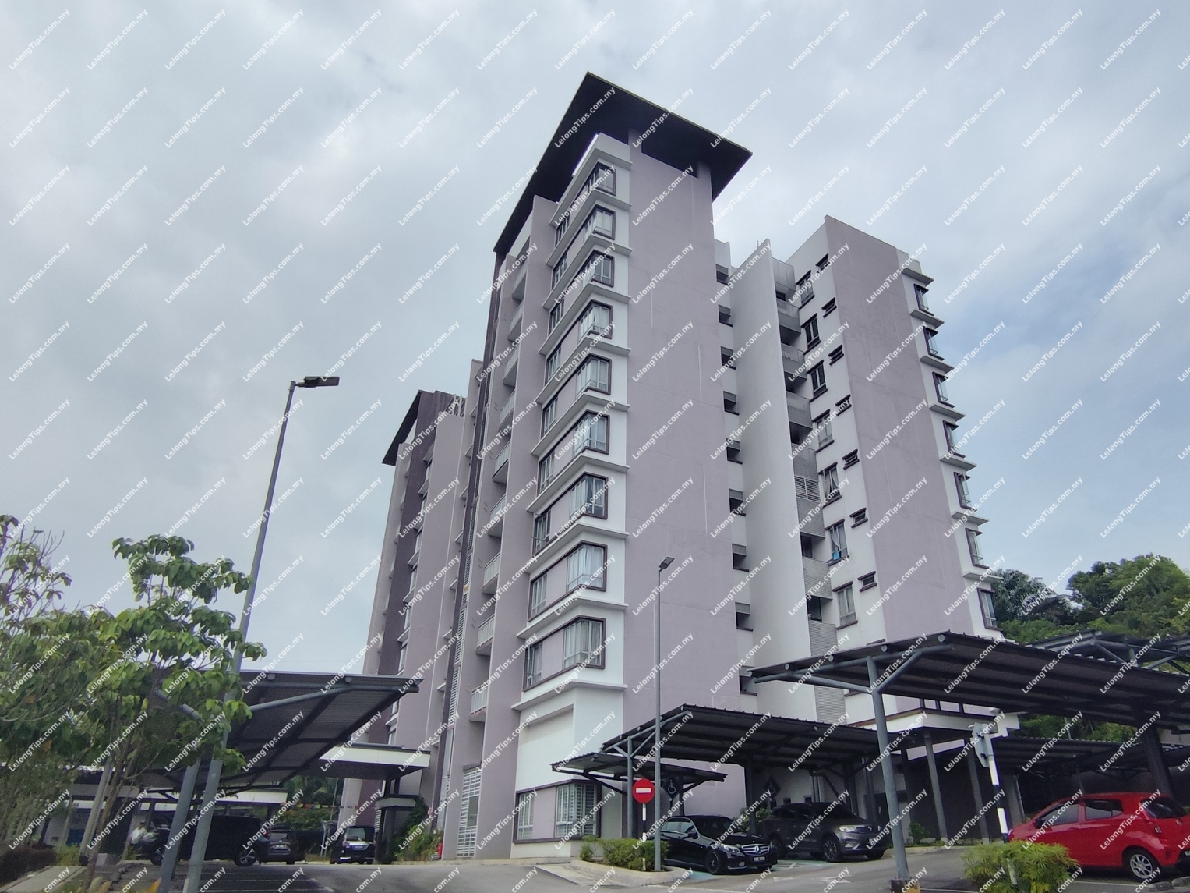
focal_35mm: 20
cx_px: 595
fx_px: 687
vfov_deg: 66.0
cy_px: 446
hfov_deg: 81.8
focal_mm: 1.65
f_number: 2.2
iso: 50
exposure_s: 1/2281
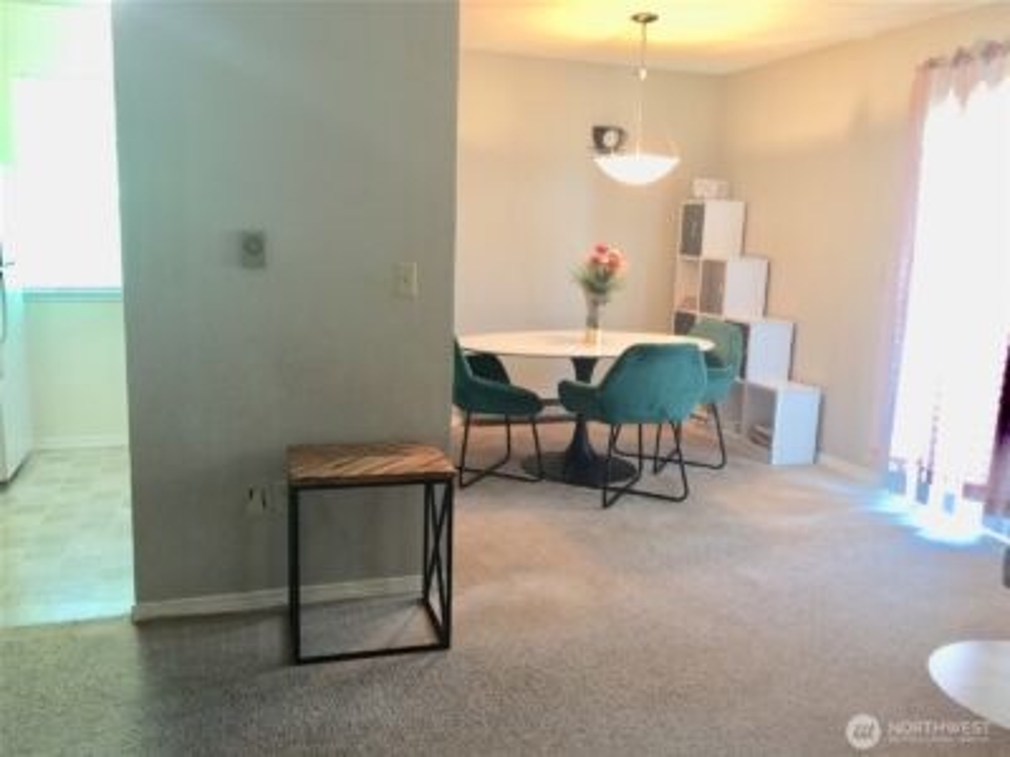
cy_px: 378
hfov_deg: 61.7
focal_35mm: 29
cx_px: 505
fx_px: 846
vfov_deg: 48.2
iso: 64
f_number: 2.2
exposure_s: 1/4
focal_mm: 4.15
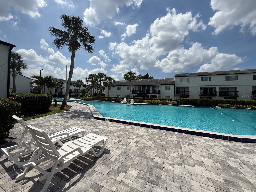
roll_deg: -2.1
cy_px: 96
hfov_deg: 102.1
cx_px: 128
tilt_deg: +0.3
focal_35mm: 14
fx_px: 104
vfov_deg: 85.7
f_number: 2.2
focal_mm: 2.22
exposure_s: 1/5155
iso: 50
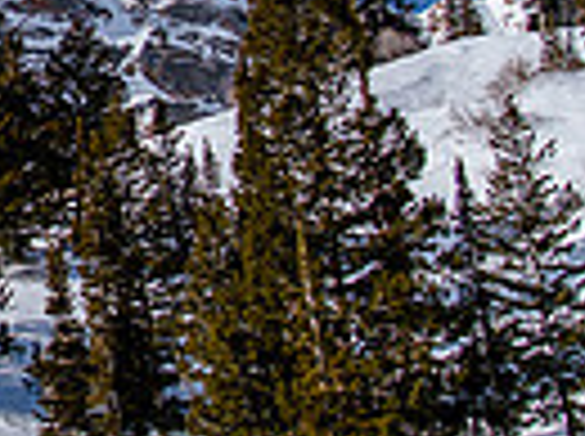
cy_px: -29
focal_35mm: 155
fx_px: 2615
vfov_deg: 9.5
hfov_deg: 12.1
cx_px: -320
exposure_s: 1/1250
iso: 200
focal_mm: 24
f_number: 5.6
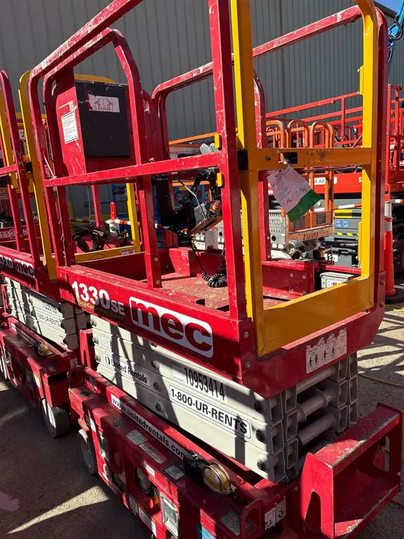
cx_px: 202
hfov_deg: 53.1
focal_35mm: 26
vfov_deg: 67.3
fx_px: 404
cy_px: 270
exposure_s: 1/1953
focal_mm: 5.96
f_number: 1.6
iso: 50
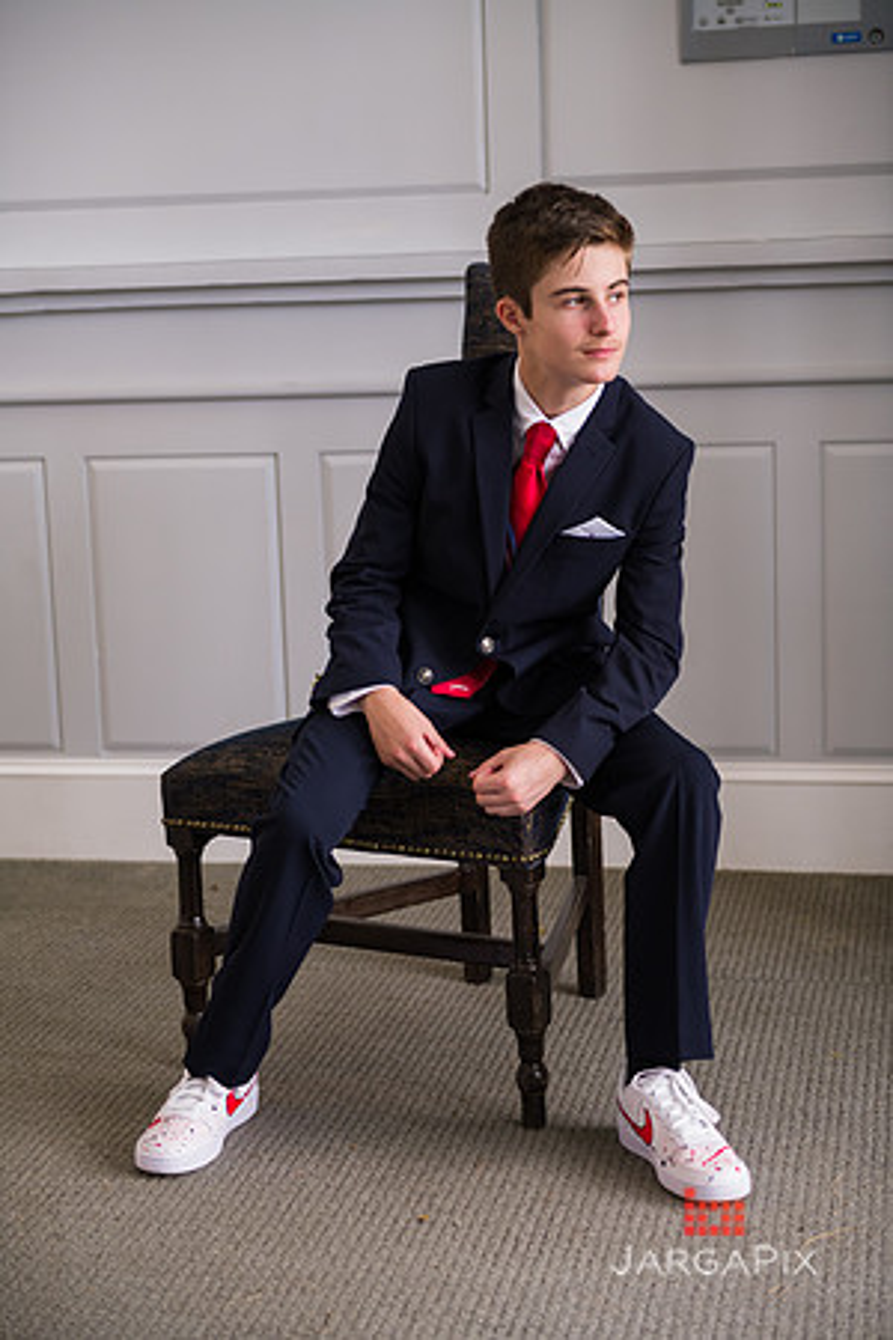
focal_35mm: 62
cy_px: 670
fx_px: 2307
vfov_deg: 32.4
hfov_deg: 21.9
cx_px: 446
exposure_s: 1/250
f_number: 3.2
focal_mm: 62
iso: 1000
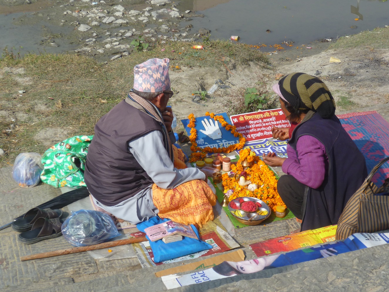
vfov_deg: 18.2
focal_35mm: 81
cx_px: 202
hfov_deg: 24.1
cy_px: 154
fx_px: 910
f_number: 4.3
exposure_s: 1/500
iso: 80
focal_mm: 12
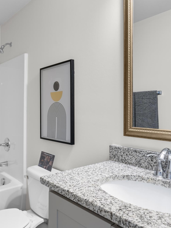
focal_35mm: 30
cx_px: 59
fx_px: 197
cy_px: 110
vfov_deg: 60.1
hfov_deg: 46.3
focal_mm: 11
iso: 200
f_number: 6.3
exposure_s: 1/2
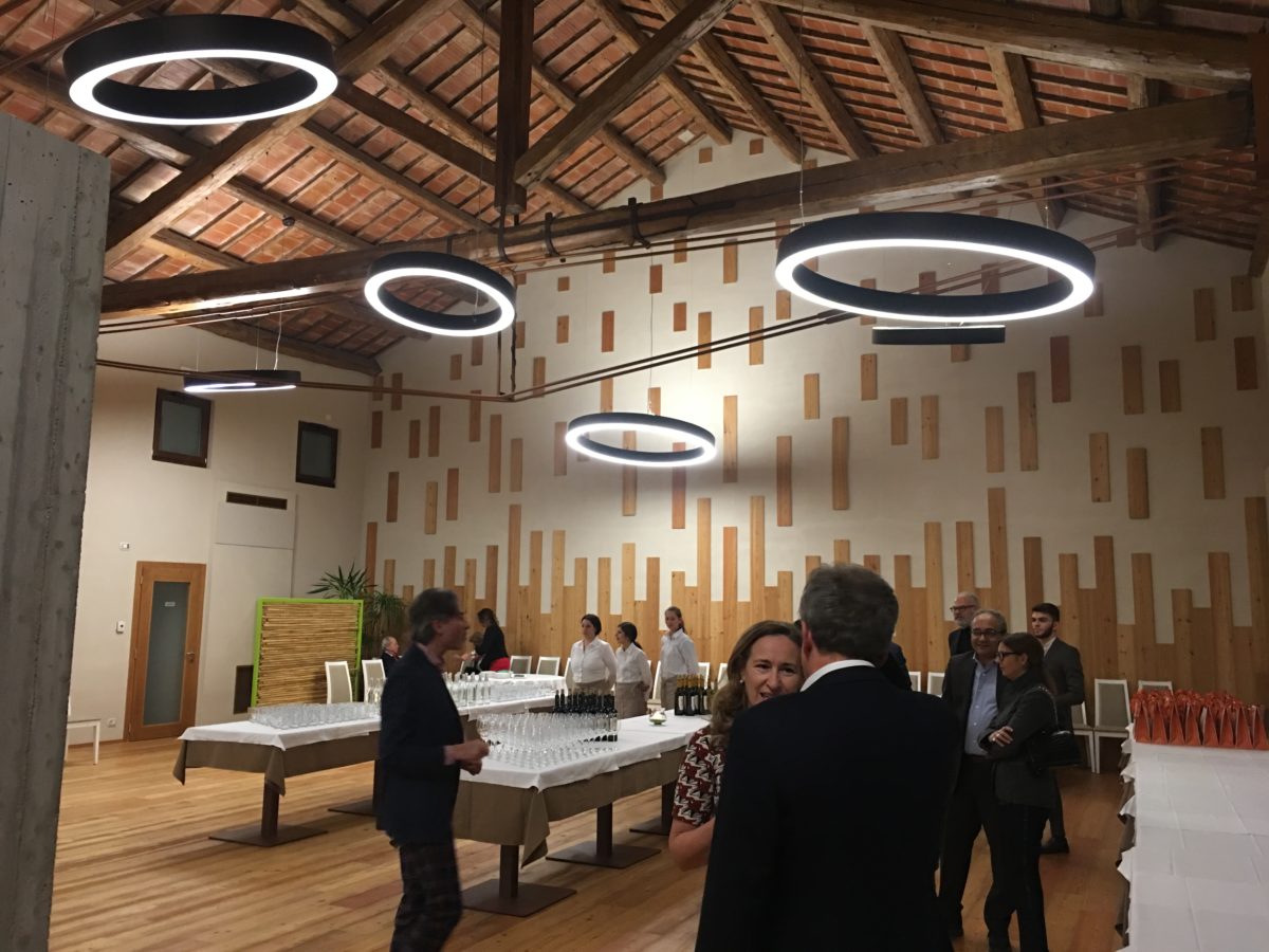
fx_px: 1063
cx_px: 634
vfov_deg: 48.2
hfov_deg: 61.7
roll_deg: -0.8
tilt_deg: +8.2
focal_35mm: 29
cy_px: 476
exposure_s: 1/10
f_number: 2.2
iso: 80
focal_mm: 4.15
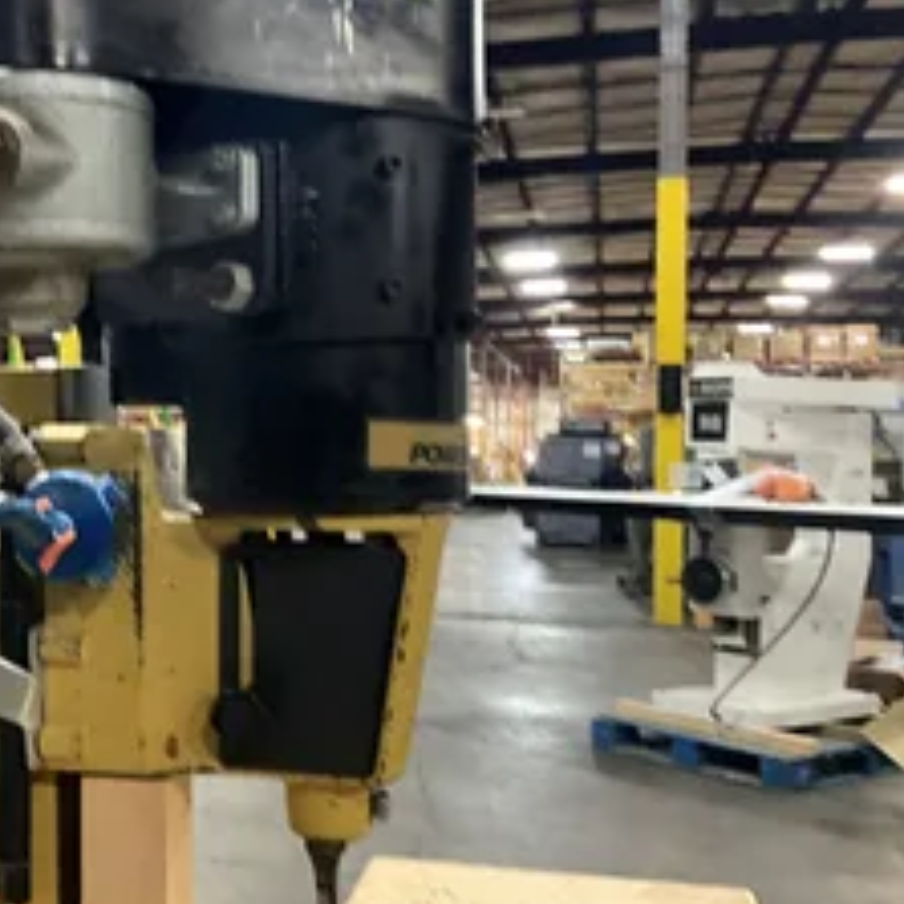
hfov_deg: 35.3
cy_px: 422
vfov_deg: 36.8
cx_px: 146
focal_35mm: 46
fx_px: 1359
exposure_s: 1/30
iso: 400
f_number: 1.8
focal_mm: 3
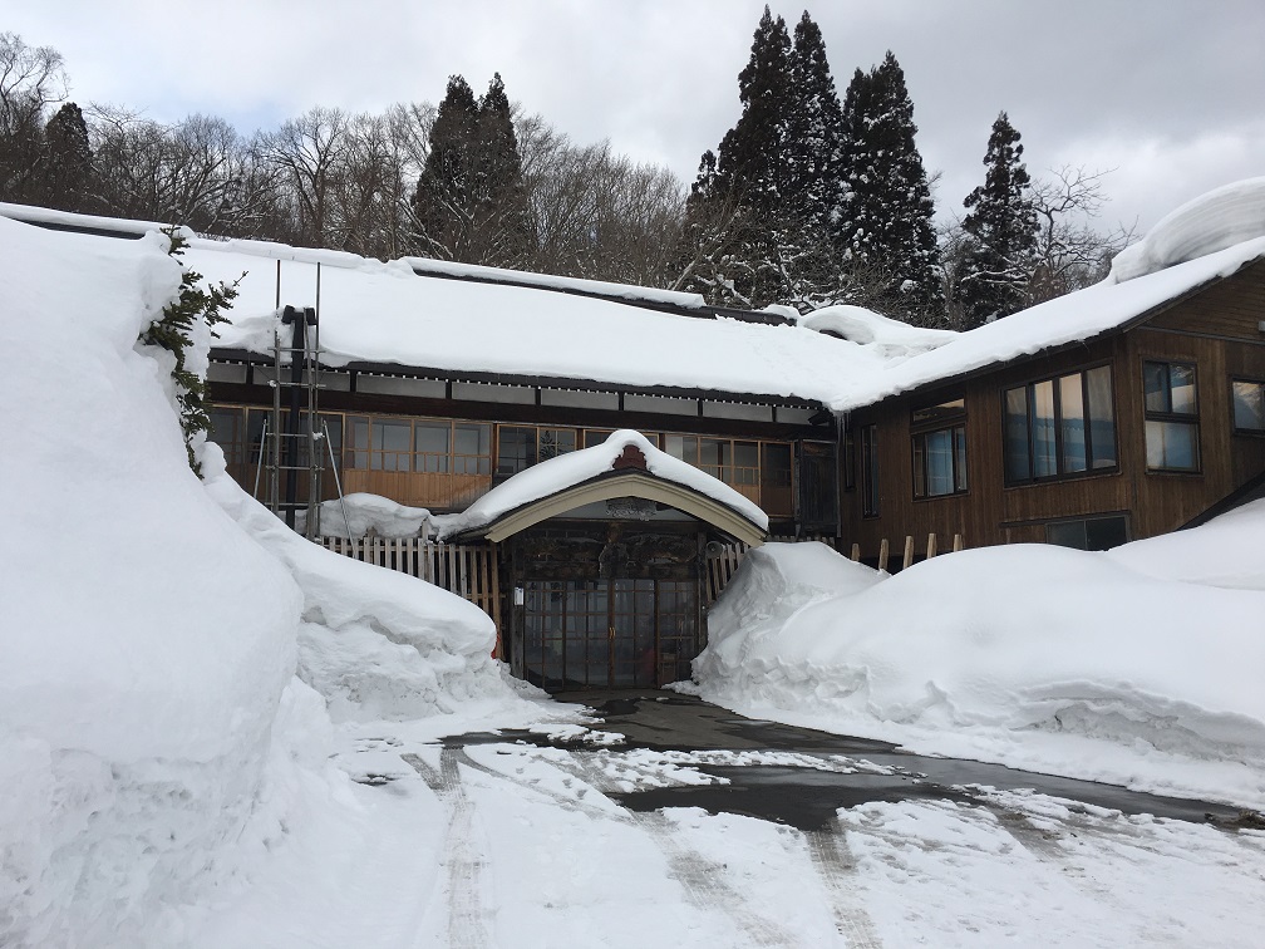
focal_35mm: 29
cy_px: 474
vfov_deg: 48.2
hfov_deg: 61.7
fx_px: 1060
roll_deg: -0.8
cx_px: 632
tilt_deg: +7.8
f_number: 2.2
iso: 25
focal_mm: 4.15
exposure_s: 1/1709
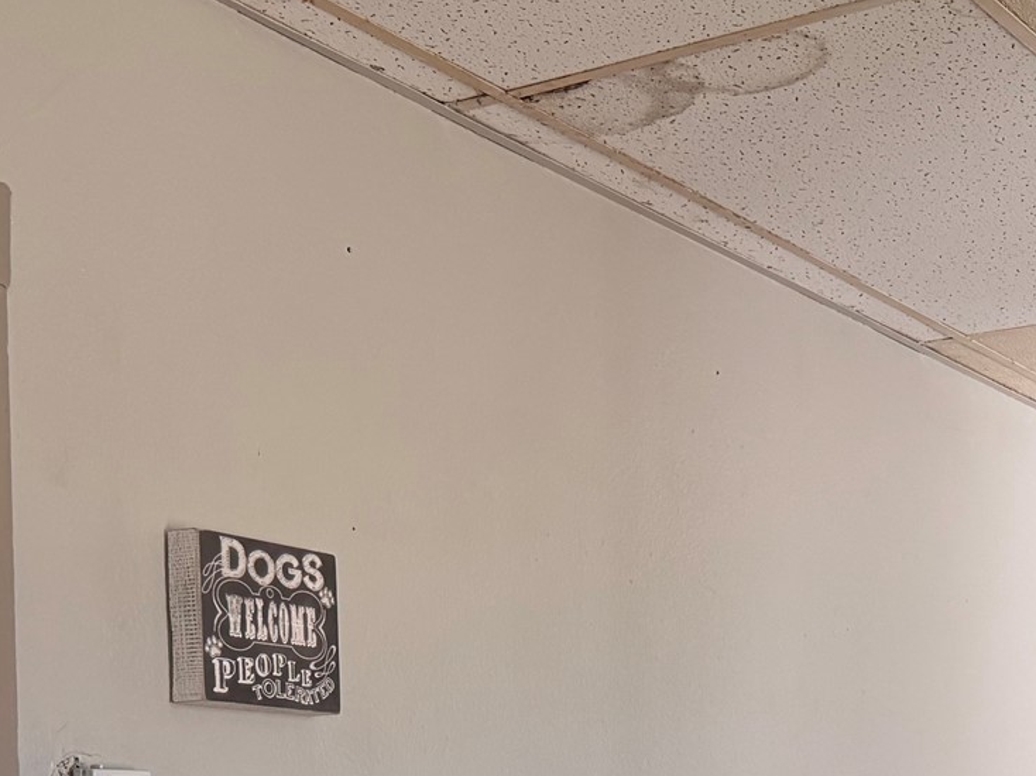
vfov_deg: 20.4
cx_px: 857
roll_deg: -0.5
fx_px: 2005
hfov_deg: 28.3
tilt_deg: -2.6
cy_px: 958
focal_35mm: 67
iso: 200
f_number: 1.78
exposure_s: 1/121
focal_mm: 6.76
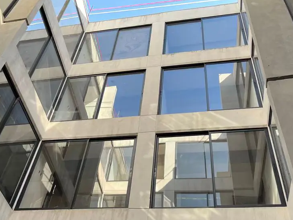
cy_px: 154
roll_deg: -8.1
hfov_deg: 43.7
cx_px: 125
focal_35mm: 43
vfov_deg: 33.2
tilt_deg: +44.0
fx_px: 364
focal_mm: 5.1
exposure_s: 1/297
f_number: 1.6
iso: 50
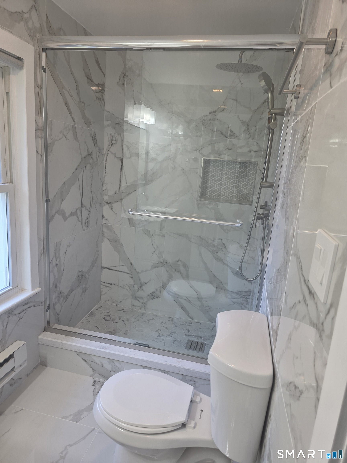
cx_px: 174
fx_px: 307
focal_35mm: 23
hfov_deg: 58.9
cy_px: 232
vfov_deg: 73.9
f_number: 1.7
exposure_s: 1/120
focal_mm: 6.3
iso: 80
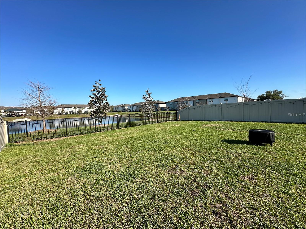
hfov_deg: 102.1
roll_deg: +1.6
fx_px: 124
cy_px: 114
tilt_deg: -2.0
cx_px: 153
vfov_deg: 85.7
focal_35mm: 14
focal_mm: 2.22
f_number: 2.2
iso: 50
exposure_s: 1/1595
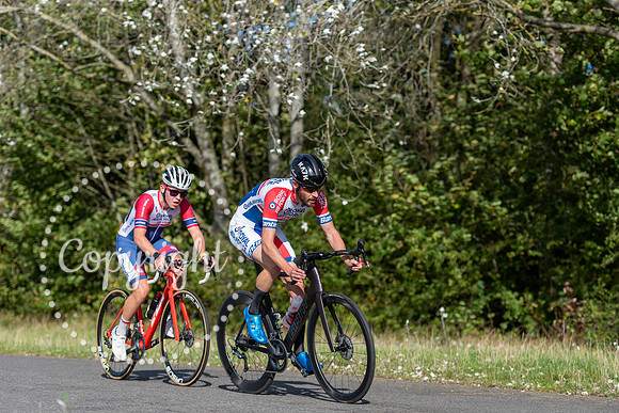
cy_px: 206
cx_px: 310
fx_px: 1806
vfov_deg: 13.0
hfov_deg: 19.5
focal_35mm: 105
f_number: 3.2
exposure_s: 1/2500
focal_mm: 105
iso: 160
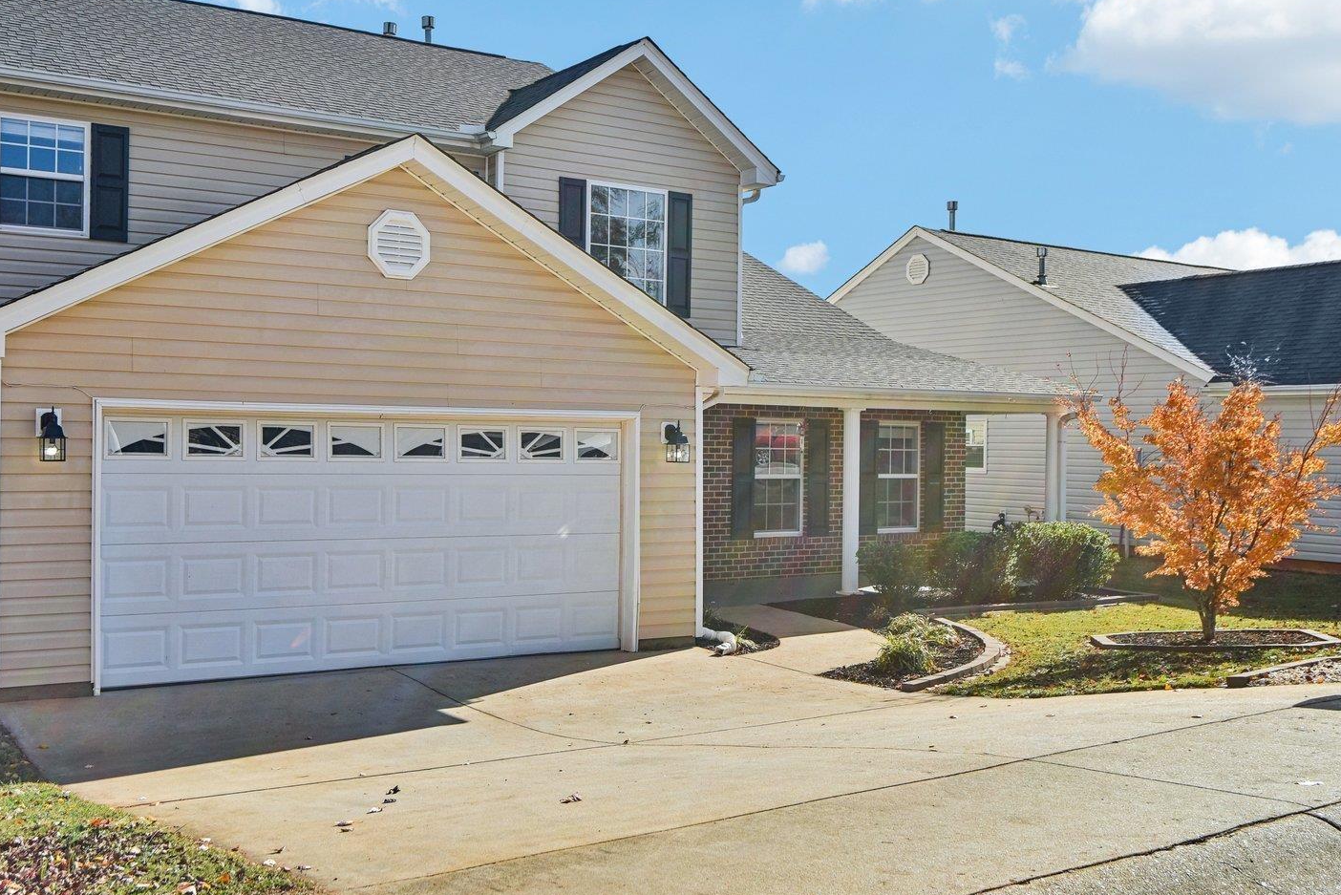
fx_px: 1304
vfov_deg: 37.9
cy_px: 414
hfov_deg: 53.9
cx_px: 516
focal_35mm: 35
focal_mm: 24
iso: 100
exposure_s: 1/320
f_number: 8
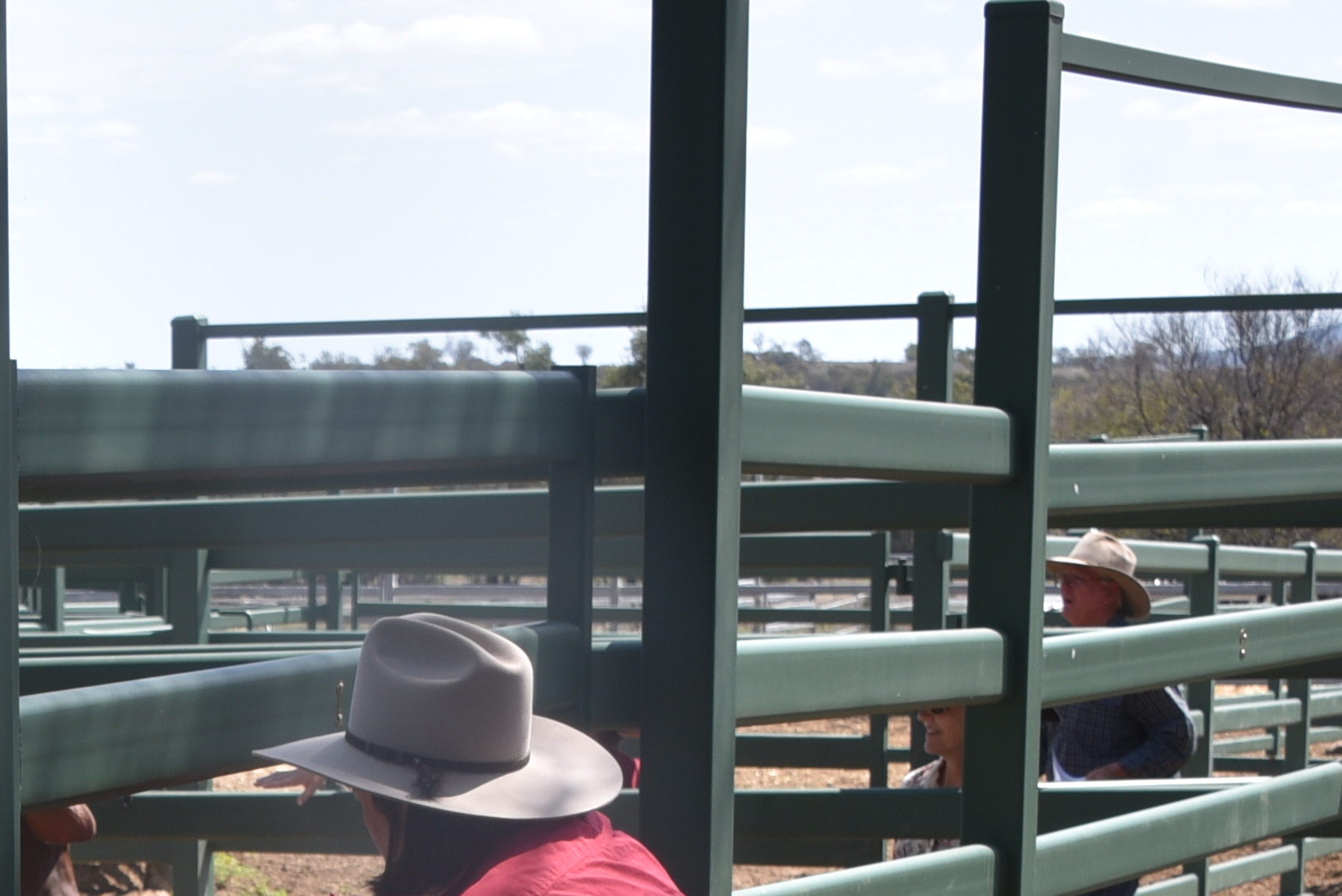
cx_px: -30
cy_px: 1237
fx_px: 5109
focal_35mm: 137
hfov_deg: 14.7
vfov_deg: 9.8
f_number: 8
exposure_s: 1/250
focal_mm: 38
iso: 200
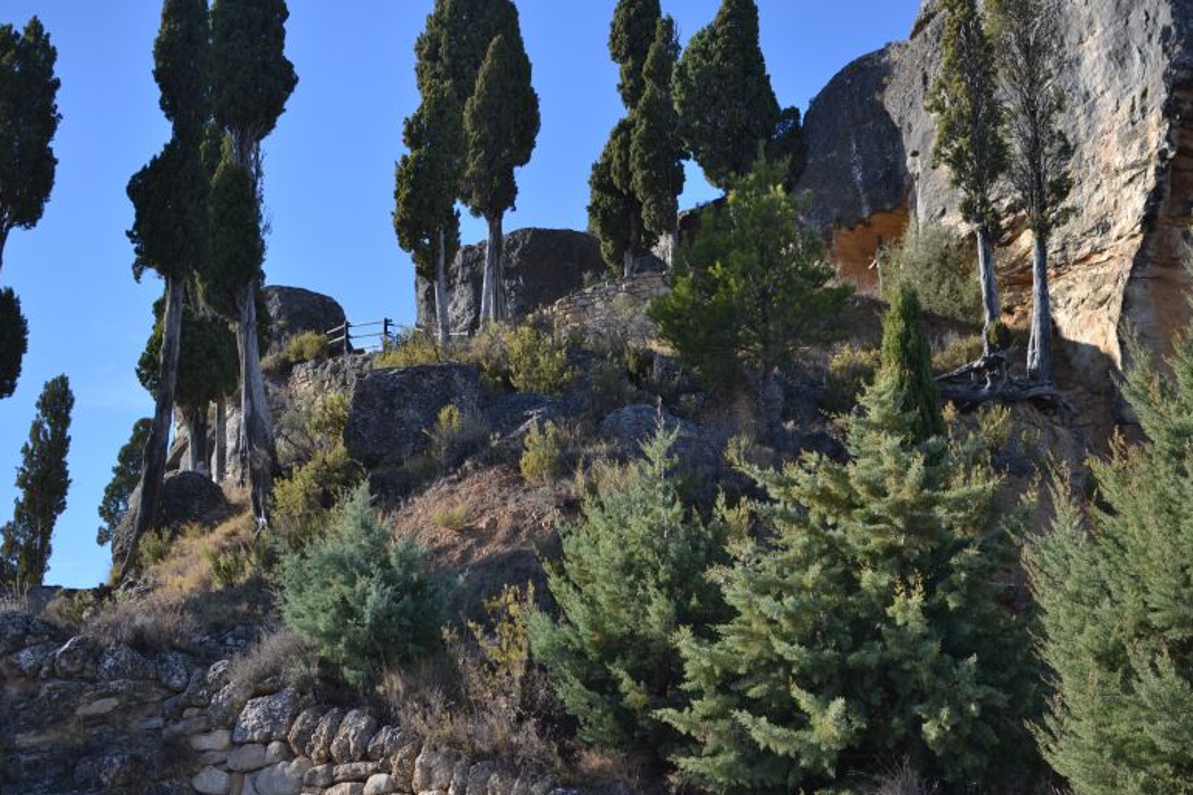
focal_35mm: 55
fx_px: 1806
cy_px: 398
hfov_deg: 36.5
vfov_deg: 24.8
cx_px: 617
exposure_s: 1/1250
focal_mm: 35
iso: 100
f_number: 3.2
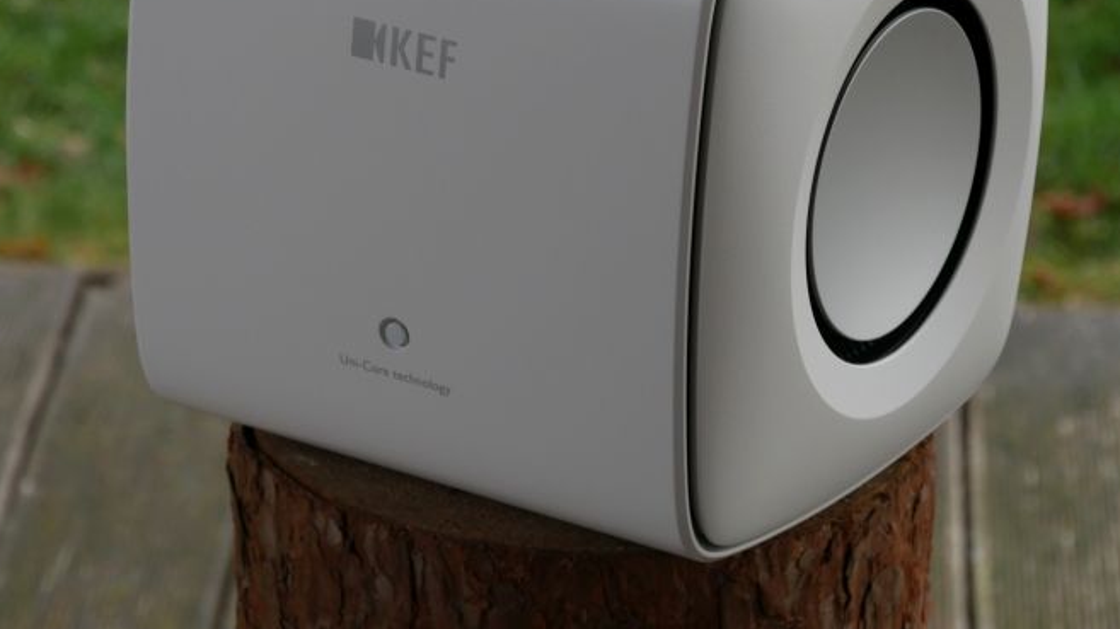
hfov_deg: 13.3
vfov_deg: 7.5
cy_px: 159
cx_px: 518
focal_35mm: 162
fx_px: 4809
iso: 500
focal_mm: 61
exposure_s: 1/160
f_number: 5.2
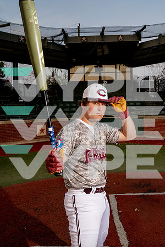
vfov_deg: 54.4
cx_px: 82
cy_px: 124
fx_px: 241
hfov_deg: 37.9
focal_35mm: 35
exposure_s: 1/250
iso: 500
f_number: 6.3
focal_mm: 35
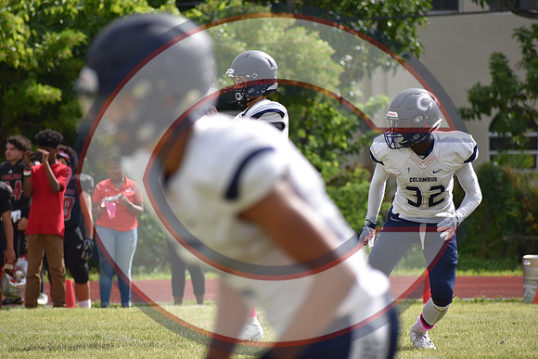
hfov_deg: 5.5
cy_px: 180
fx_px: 5605
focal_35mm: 375
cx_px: 269
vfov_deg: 3.7
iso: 400
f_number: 6
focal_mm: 250
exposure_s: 1/1600
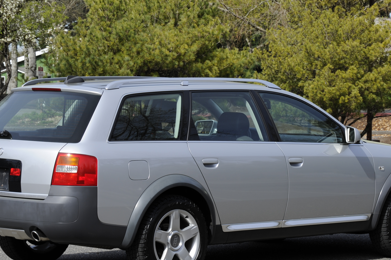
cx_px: 208
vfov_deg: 9.9
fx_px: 1509
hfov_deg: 14.8
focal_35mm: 139
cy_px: 113
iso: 200
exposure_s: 1/160
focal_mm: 85
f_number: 13
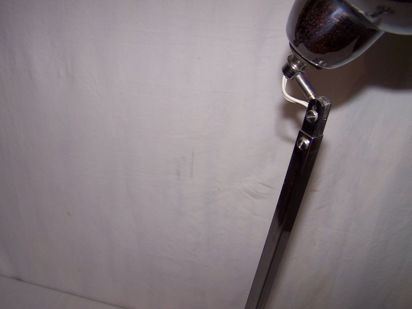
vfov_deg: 37.7
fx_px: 452
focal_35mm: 38
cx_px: 206
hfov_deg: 49.0
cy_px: 154
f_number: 2.8
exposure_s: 1/60
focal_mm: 6.3
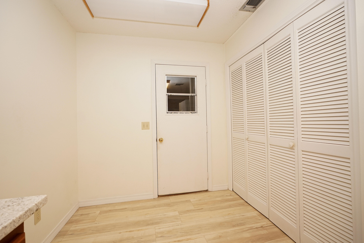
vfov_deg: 77.3
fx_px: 152
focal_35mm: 15
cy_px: 122
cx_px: 182
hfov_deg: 100.4
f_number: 4
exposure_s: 1/60
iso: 320
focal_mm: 10
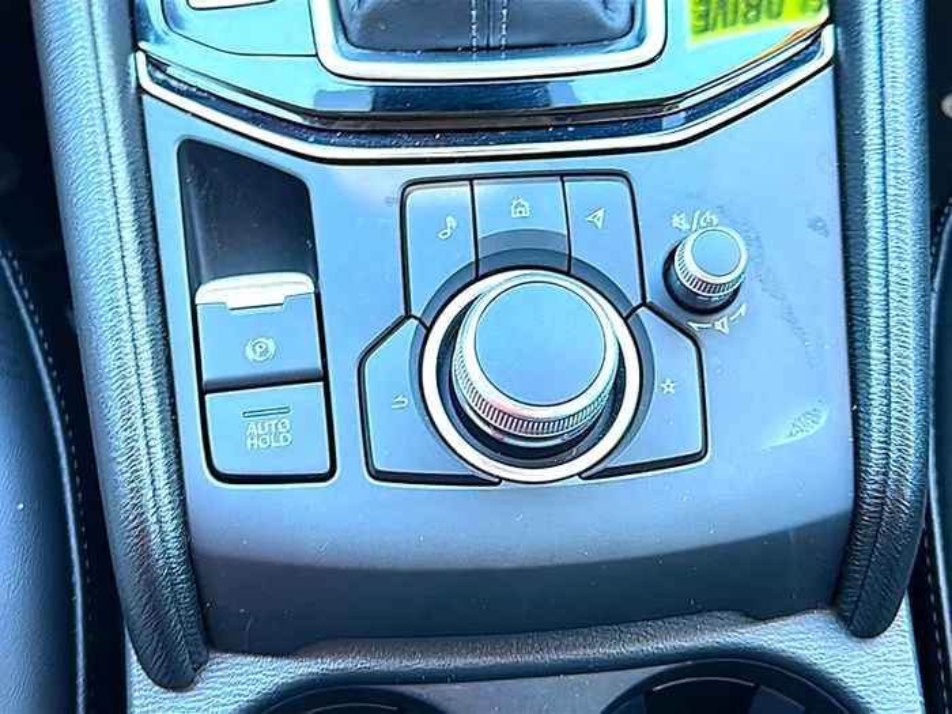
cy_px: 357
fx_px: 1073
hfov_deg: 47.9
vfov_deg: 36.8
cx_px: 476
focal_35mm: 39
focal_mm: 6.86
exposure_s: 1/40
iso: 125
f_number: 1.78
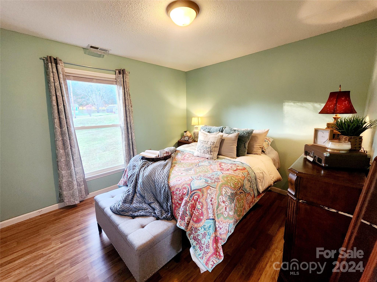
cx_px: 188
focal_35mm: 13
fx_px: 142
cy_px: 141
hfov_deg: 106.2
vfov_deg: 89.9
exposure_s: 1/60.2
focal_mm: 2.2
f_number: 2.2
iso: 400
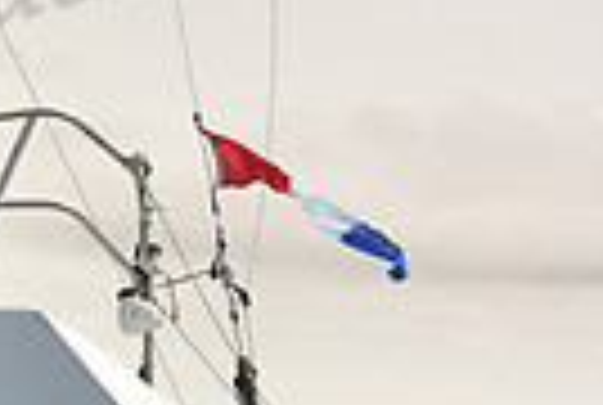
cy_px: 317
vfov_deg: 4.6
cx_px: -662
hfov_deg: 6.6
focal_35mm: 302
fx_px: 5070
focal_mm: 70
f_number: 4.5
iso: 320
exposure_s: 1/1000
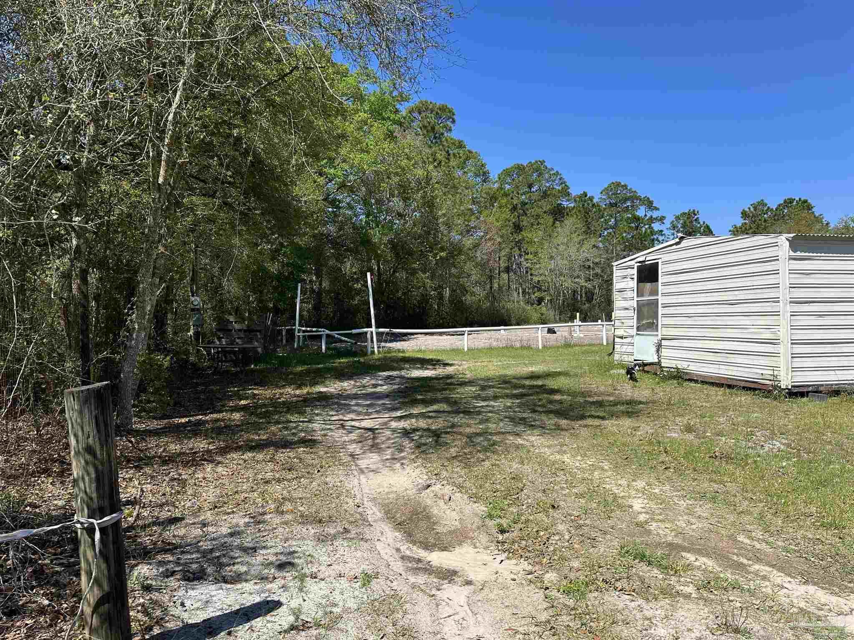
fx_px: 592
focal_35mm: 24
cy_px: 320
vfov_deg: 56.8
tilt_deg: -0.5
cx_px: 427
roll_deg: +0.4
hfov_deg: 71.6
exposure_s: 1/3597
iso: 80
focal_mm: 6.86
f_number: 1.78
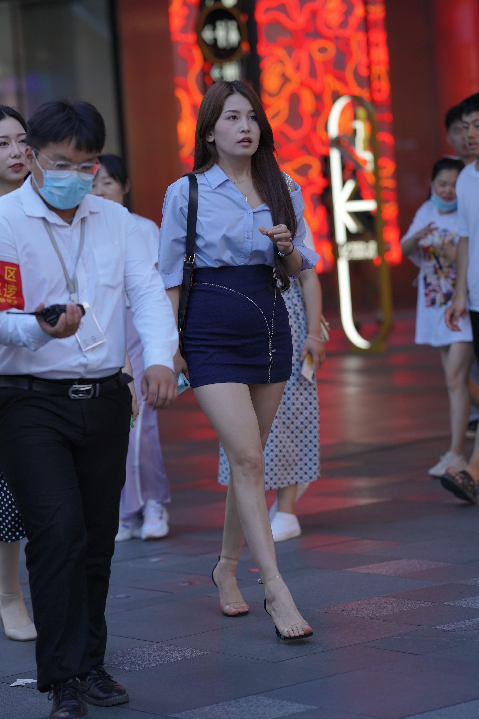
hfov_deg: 10.2
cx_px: 240
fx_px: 2695
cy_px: 360
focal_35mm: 135
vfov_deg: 15.2
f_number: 2.8
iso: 1000
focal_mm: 135
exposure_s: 1/500
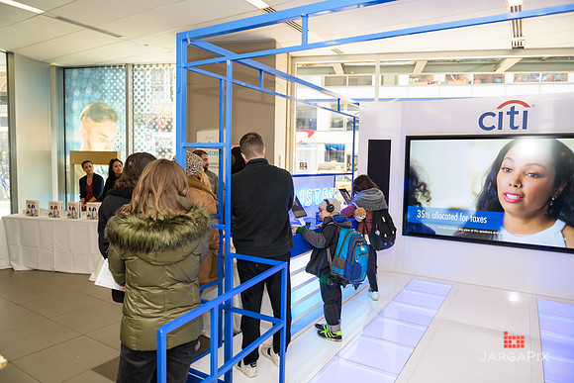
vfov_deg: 53.2
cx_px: 287
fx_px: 383
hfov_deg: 73.7
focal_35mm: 24
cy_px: 192
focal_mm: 24
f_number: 3.2
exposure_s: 1/125
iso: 200
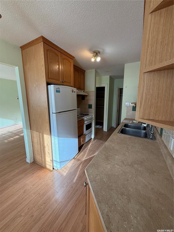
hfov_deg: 85.7
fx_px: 94
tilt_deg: -9.3
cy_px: 116
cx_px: 87
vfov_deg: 102.1
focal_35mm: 14
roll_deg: -0.8
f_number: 2.2
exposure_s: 1/120
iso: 80
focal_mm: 2.22
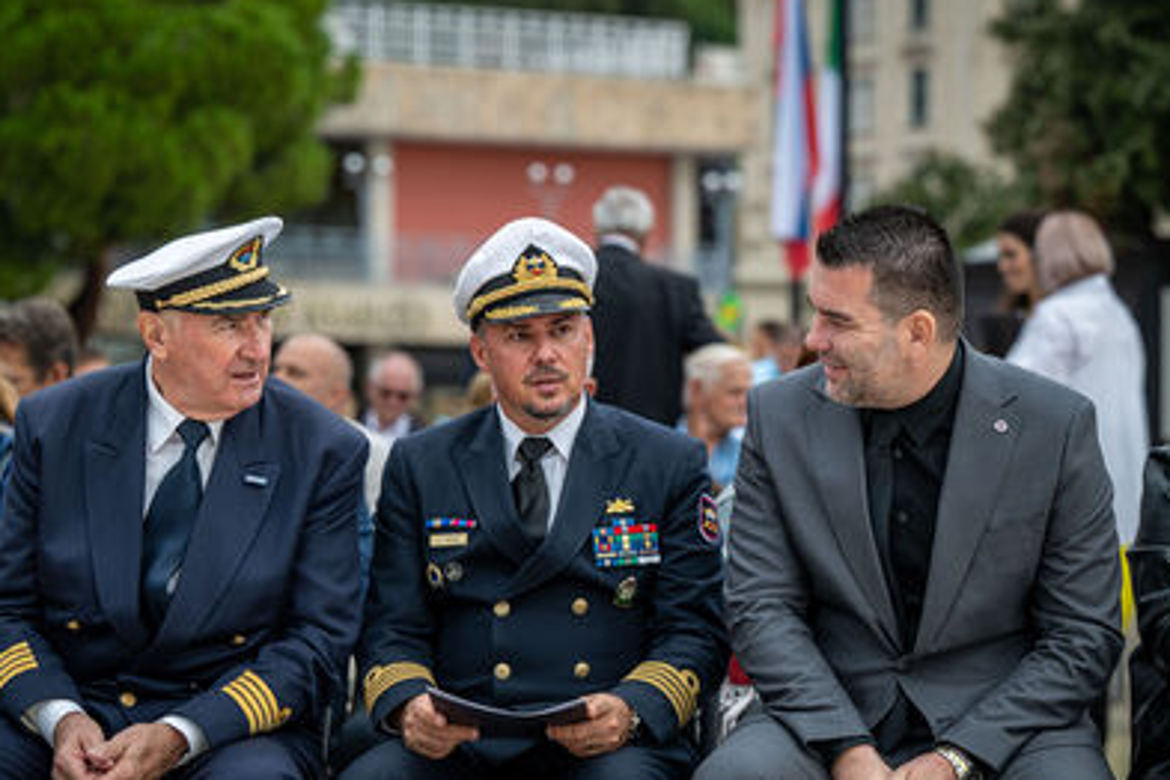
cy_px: 391
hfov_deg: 17.9
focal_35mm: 114
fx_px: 3705
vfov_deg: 12.0
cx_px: 586
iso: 64
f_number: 3.2
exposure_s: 1/320
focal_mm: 91
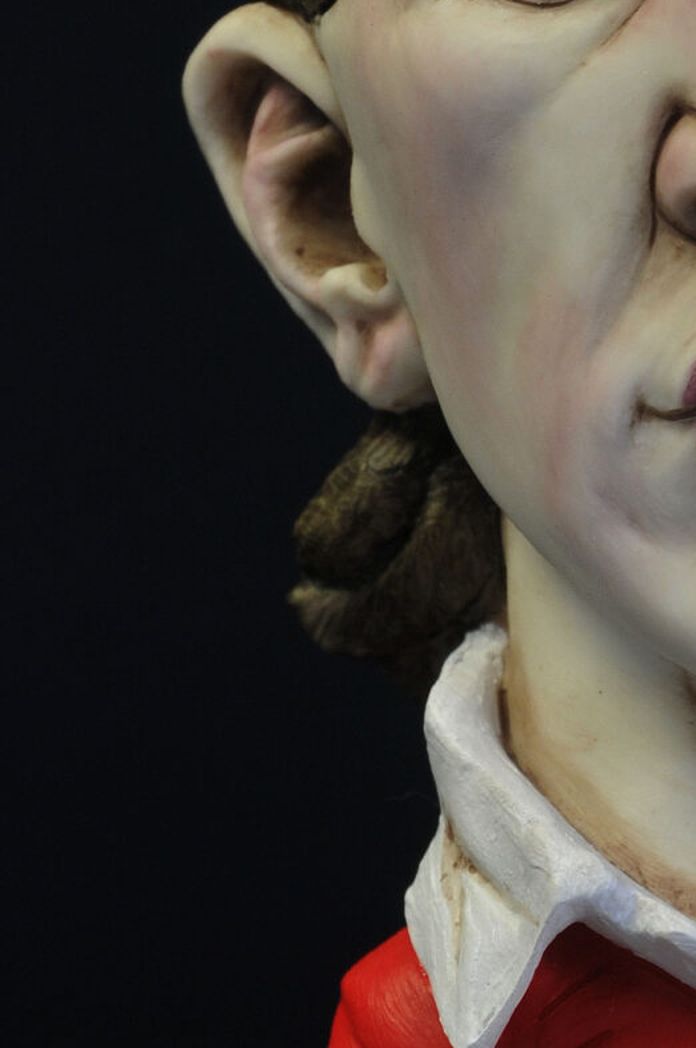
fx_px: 8810
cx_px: 1037
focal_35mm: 303
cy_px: 248
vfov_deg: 6.8
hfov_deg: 4.5
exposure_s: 1/15
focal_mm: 62
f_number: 9
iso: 250
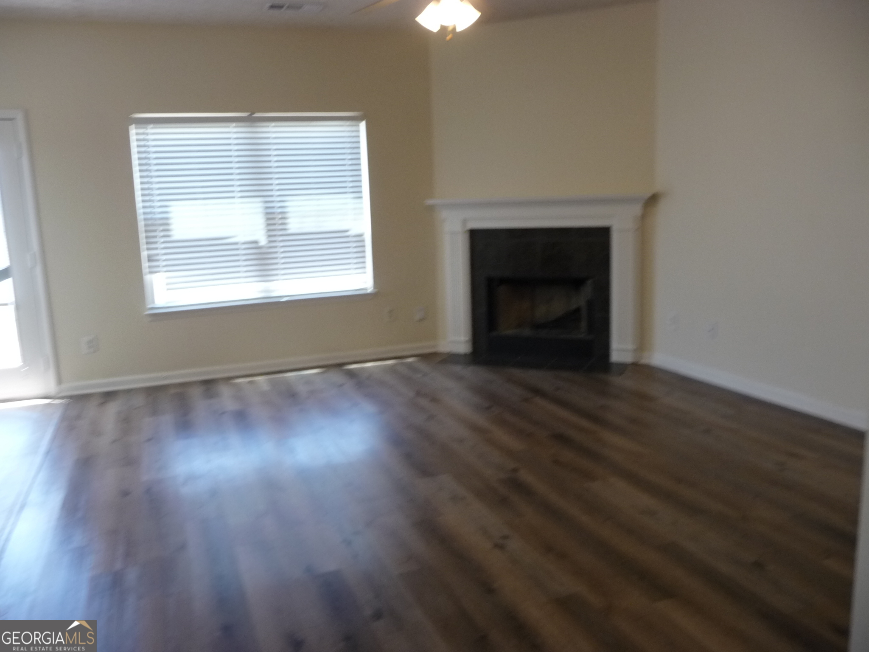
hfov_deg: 63.4
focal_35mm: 28
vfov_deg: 49.7
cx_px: 434
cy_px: 326
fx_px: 703
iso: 200
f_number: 3.3
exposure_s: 1/30
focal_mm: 4.7
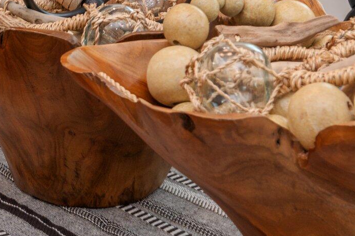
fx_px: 867
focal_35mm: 88
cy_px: -41
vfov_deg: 15.0
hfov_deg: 23.0
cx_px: 116
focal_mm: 30
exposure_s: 1/30
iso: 200
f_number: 9
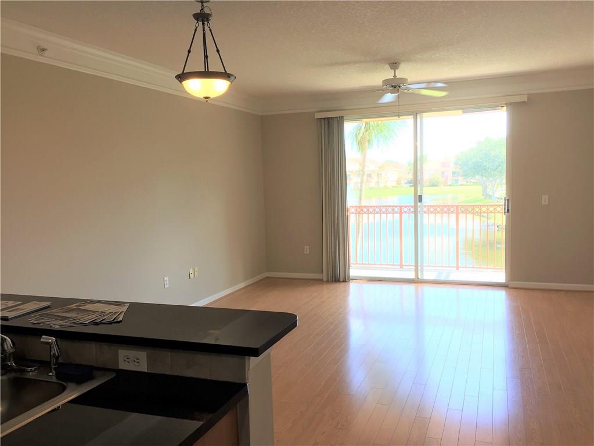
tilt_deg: -5.5
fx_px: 498
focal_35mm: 29
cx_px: 297
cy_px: 223
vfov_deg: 48.2
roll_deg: +1.7
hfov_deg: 61.7
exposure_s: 1/60
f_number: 2.2
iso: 32
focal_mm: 4.15
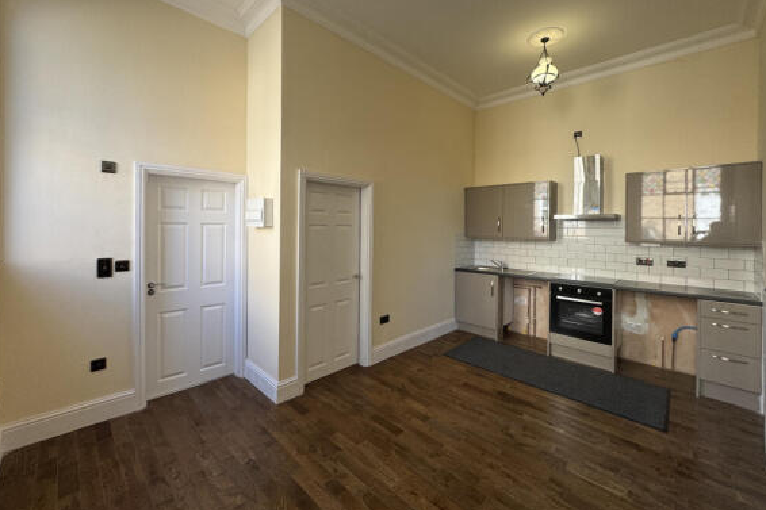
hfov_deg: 100.4
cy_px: 229
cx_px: 378
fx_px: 319
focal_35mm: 15
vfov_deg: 77.1
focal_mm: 2.22
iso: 80
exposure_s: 1/99
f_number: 2.2
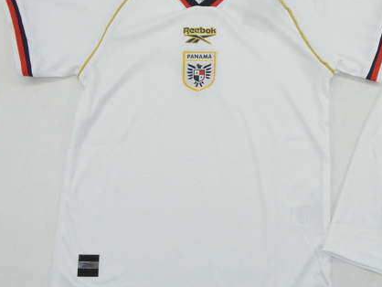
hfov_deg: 32.0
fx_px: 640
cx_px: 325
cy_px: 136
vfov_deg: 25.3
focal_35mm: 58
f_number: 25
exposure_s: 1/200
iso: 6400
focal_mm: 21
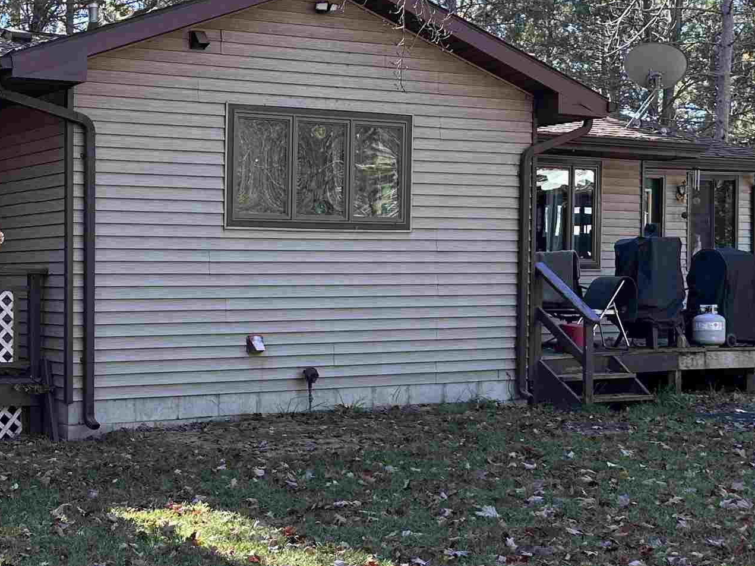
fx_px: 1265
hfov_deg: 31.7
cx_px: 78
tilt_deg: -1.3
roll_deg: -0.1
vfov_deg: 25.2
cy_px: 327
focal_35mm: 58
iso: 80
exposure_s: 1/398
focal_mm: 6.86
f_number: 1.78
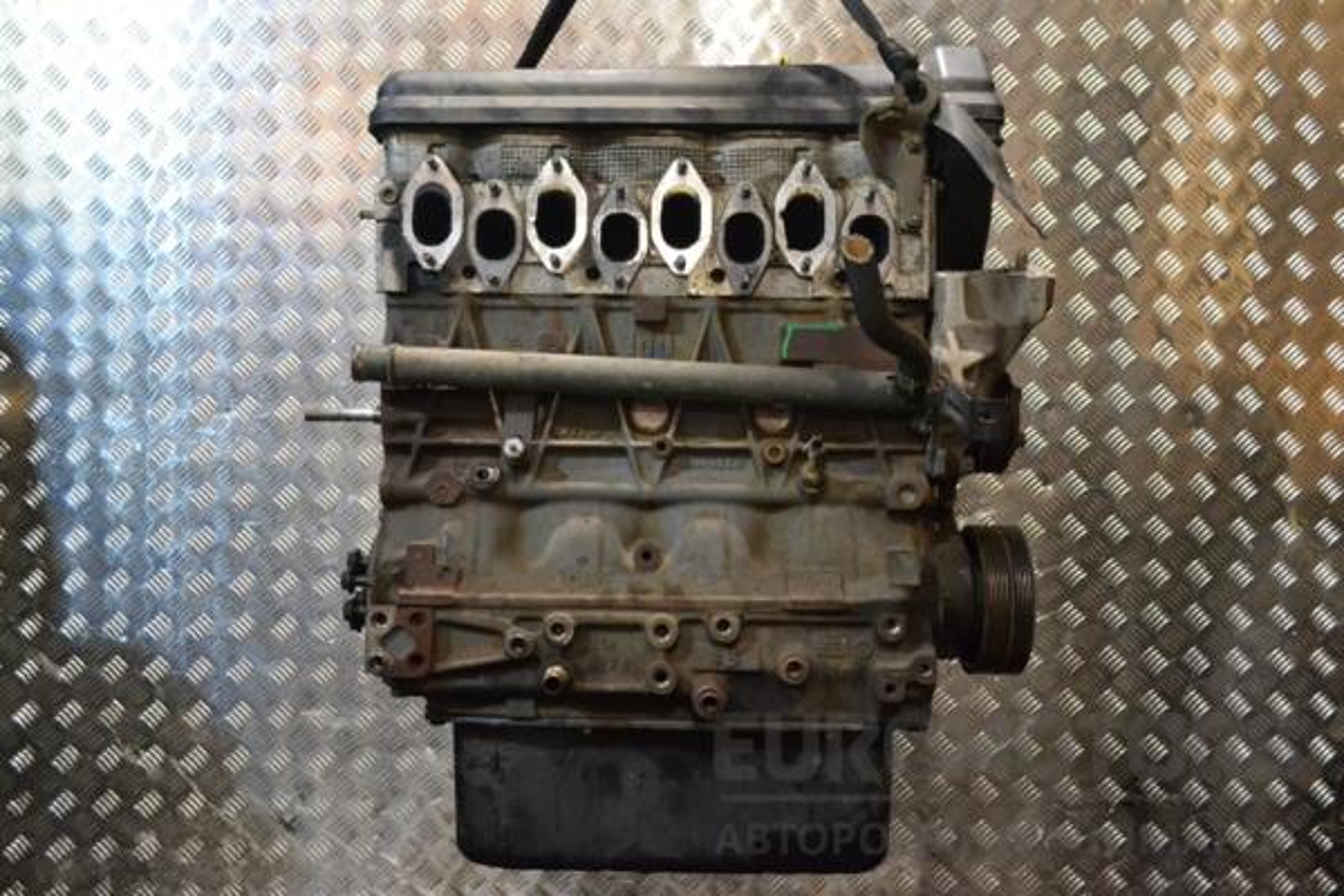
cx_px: 672
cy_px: 448
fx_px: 1232
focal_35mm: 33
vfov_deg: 40.0
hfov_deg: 57.2
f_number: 5.6
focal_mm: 22
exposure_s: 1/125
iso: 3200
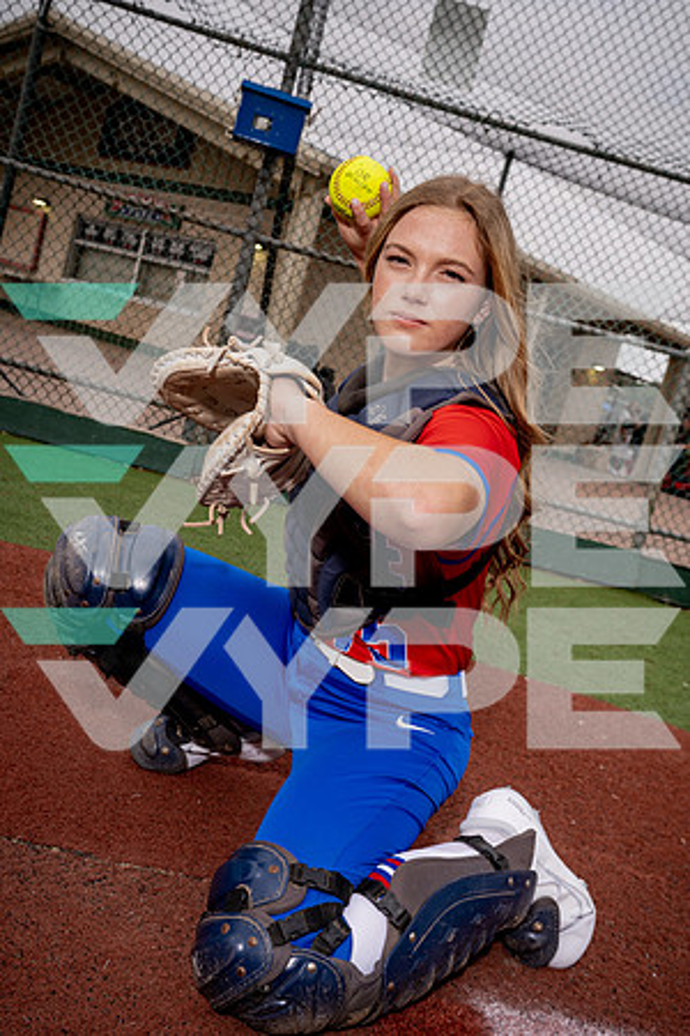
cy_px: 518
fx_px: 1121
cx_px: 345
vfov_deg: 49.6
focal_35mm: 39
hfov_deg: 34.2
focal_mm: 39
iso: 100
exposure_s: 1/250
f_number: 8
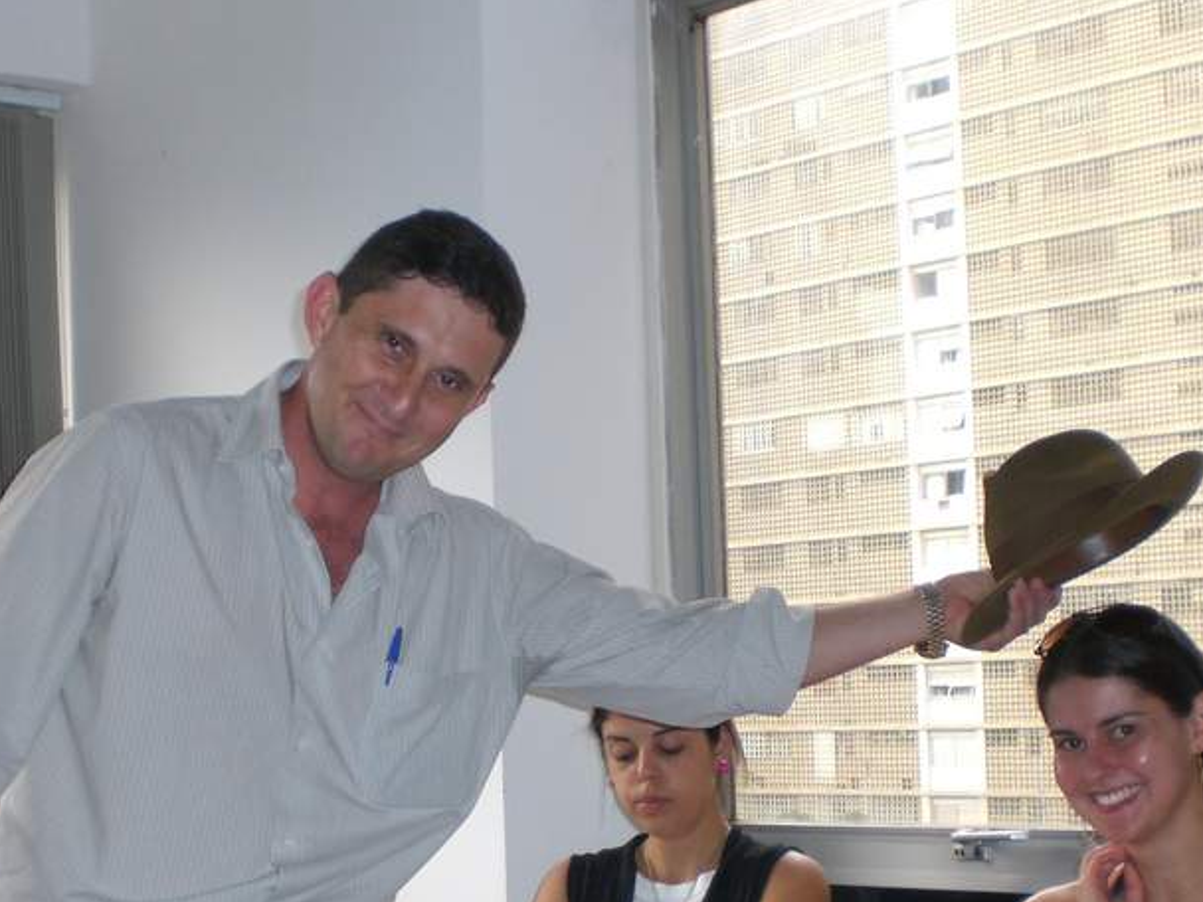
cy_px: 657
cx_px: 633
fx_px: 2224
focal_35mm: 64
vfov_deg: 22.7
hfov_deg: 30.3
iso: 100
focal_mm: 6.3
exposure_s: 1/125
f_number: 3.1
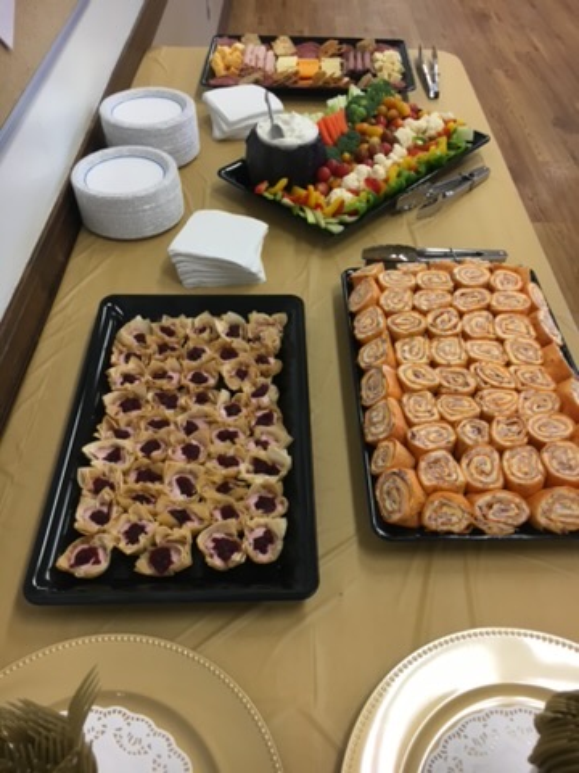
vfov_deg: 61.7
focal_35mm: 29
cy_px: 386
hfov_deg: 48.2
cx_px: 290
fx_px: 647
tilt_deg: -48.6
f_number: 2.2
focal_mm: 4.15
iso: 50
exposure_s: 1/30
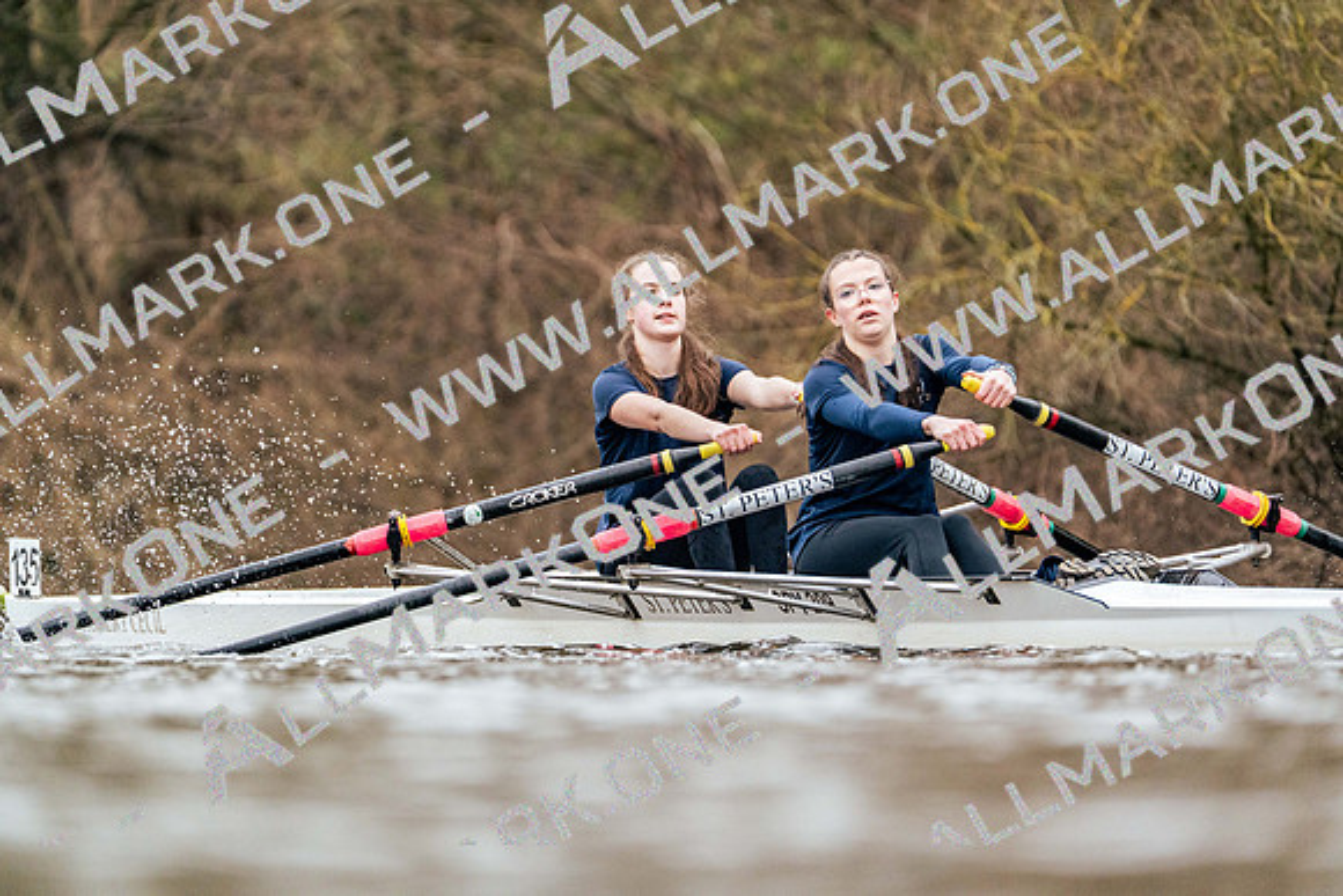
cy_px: 448
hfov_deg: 3.4
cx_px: 672
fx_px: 22388
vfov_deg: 2.3
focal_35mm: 600
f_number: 6.3
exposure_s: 1/1600
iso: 5000
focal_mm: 600
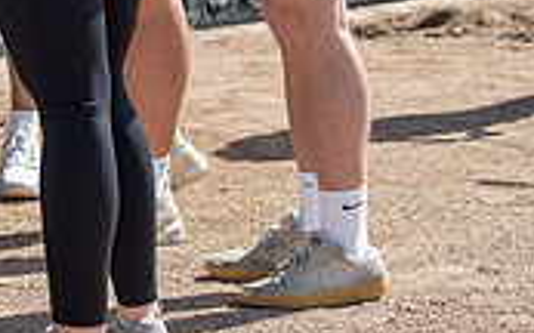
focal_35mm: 261
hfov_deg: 7.9
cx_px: -306
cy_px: -200
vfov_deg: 5.0
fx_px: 3797
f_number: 2.8
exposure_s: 1/1250
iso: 80
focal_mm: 70
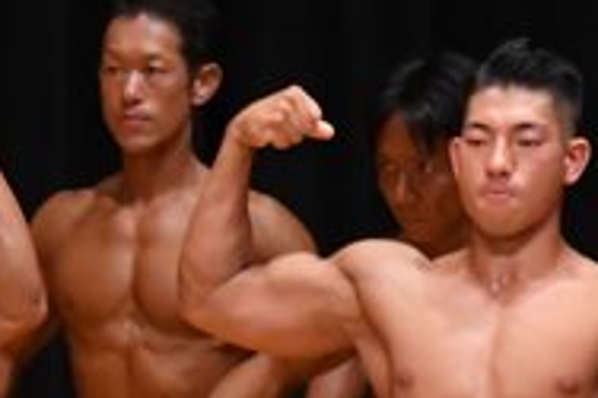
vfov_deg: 1.3
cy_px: 739
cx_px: 8
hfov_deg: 2.0
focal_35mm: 1052
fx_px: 17459
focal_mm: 170
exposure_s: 1/400
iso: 4000
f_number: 5.6
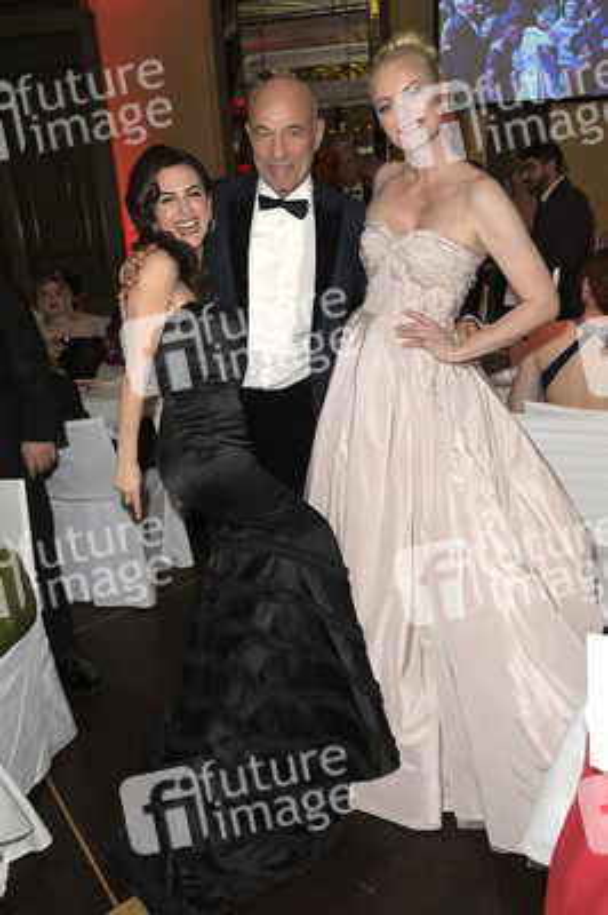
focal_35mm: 24
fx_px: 609
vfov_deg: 73.8
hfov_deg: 53.1
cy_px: 458
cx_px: 304
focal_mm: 24
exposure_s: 1/125
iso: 1000
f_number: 5.6
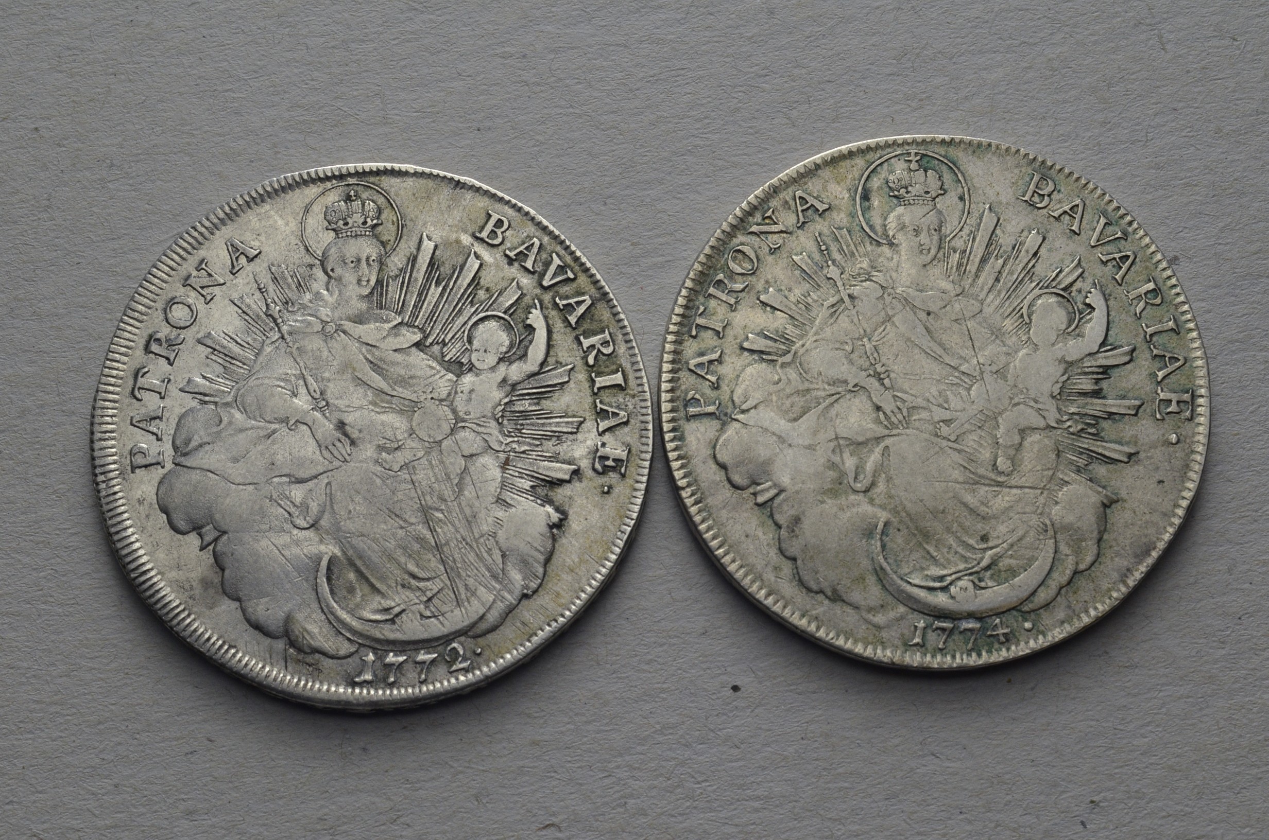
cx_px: 634
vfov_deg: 18.8
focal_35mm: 72
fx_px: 2533
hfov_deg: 28.1
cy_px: 420
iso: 400
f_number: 14
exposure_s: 1/250
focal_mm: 48
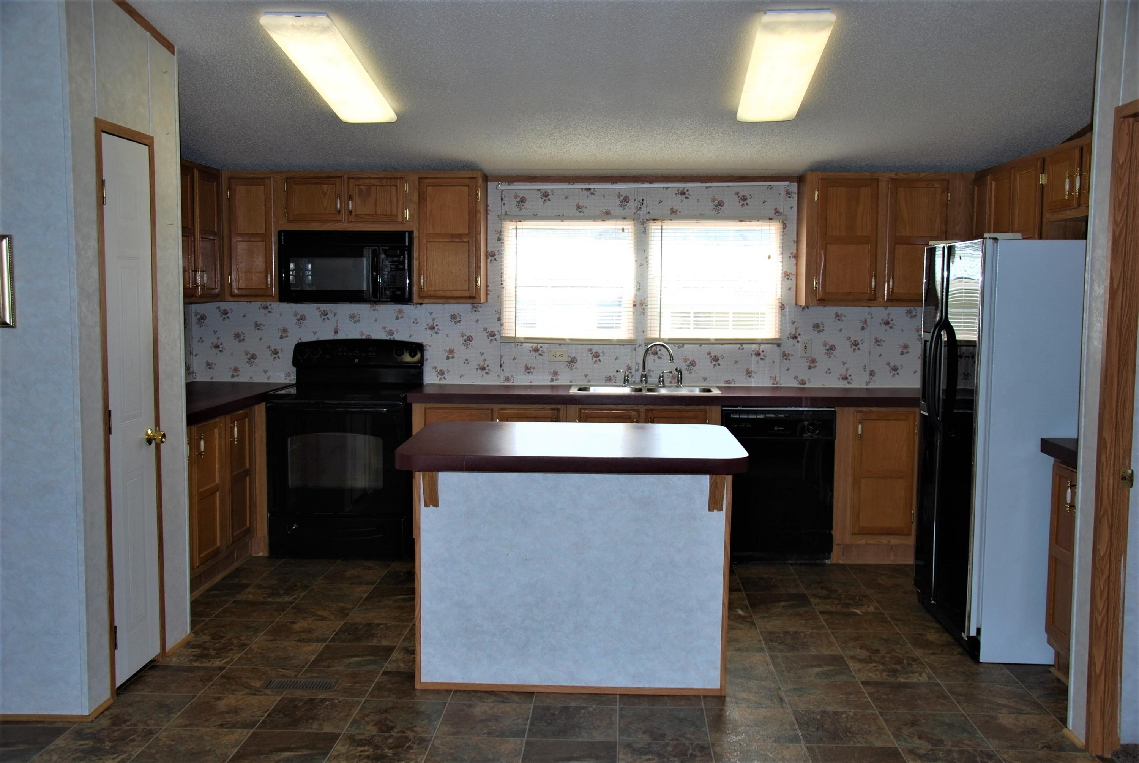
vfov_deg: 37.0
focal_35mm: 36
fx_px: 1140
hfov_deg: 53.1
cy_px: 382
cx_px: 570
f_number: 4
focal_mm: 24
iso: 100
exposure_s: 1/125
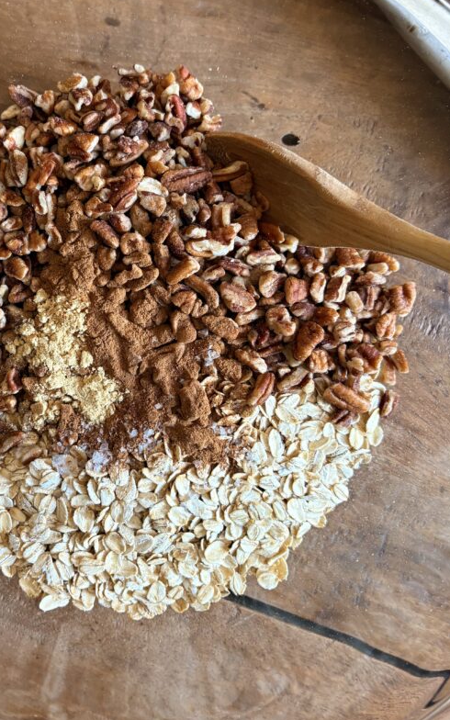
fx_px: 706
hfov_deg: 34.6
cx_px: 110
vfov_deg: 53.9
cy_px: 314
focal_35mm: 36
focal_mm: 5.96
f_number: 1.6
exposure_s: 1/60
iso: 200
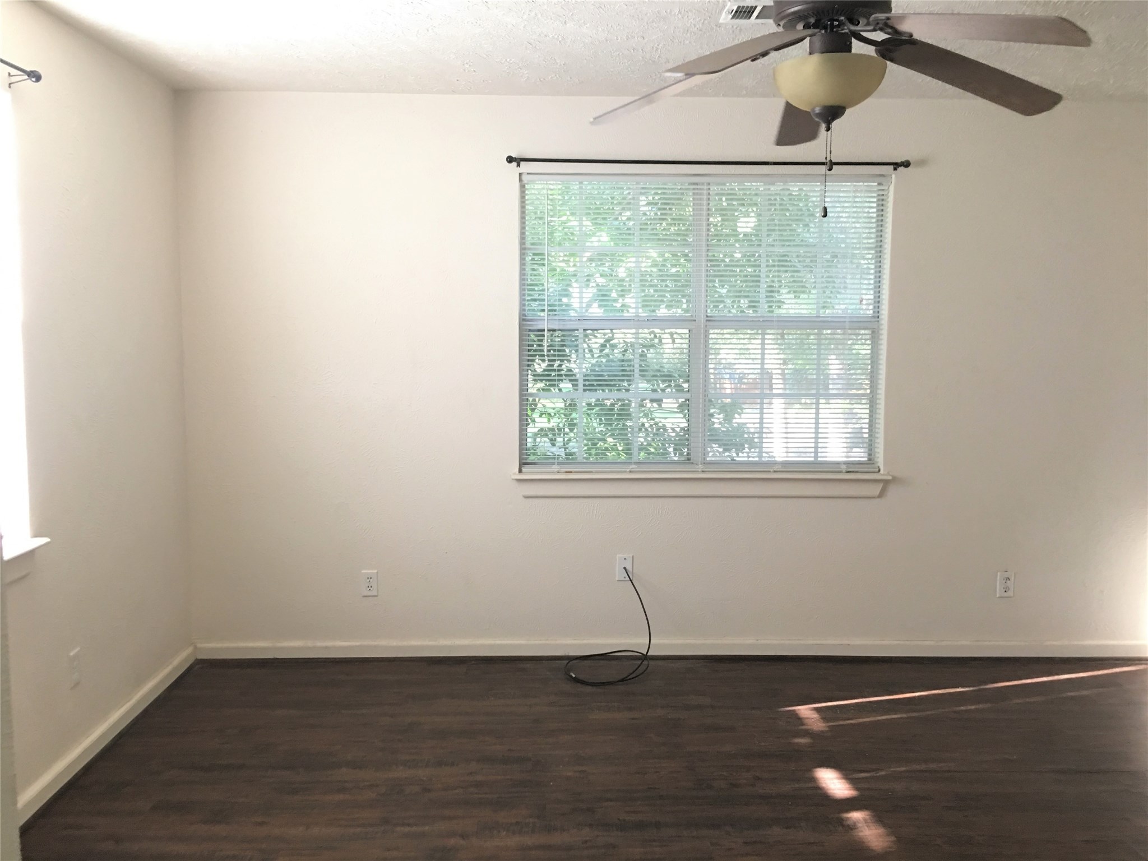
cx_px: 574
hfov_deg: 61.7
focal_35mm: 29
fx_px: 962
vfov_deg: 48.2
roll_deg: -0.5
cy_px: 430
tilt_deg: -5.7
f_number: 2.2
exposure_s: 1/15
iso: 80
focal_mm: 4.15
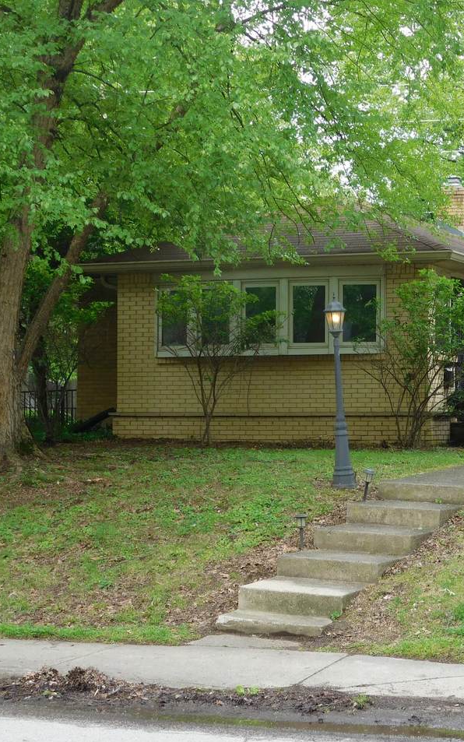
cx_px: 395
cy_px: 373
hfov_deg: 15.4
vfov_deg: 24.6
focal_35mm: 84
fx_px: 1699
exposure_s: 1/160
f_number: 4
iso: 125
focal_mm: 10.4
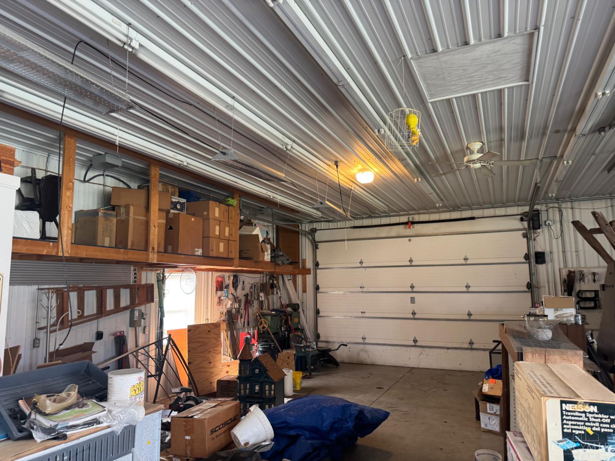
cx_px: 308
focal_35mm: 24
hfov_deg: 71.6
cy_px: 230
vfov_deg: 56.8
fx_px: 426
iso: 200
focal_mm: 6.76
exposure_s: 1/60
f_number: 1.78
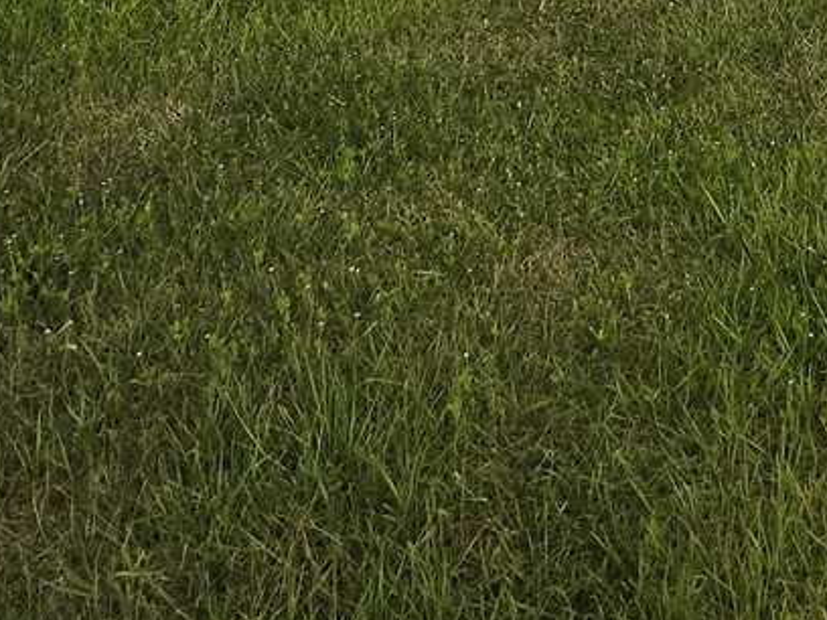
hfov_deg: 35.2
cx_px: 750
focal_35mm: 51
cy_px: -442
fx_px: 1218
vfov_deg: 21.1
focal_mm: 1.7
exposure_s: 1/60
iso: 32
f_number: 2.2
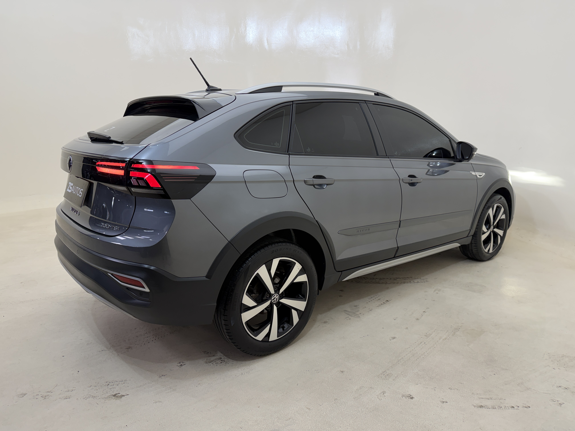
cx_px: 288
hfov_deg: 71.6
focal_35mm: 24
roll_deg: -0.3
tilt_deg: -13.0
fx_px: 399
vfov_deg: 56.8
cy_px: 216
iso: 64
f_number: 1.78
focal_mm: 6.76
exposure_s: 1/246
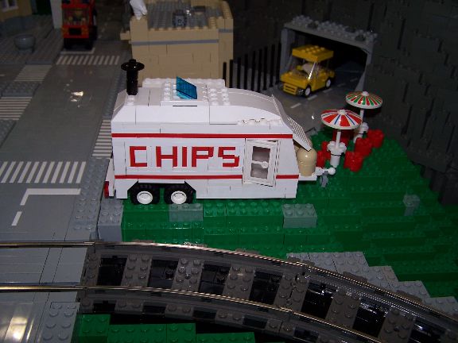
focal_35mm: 38
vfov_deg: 37.7
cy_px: 172
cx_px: 229
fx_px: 503
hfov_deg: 49.0
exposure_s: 1/60
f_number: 2.8
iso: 80
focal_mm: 6.3
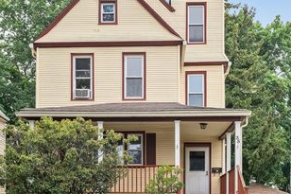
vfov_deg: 26.0
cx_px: 135
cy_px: 98
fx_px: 420
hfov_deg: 38.2
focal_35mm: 52
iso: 400
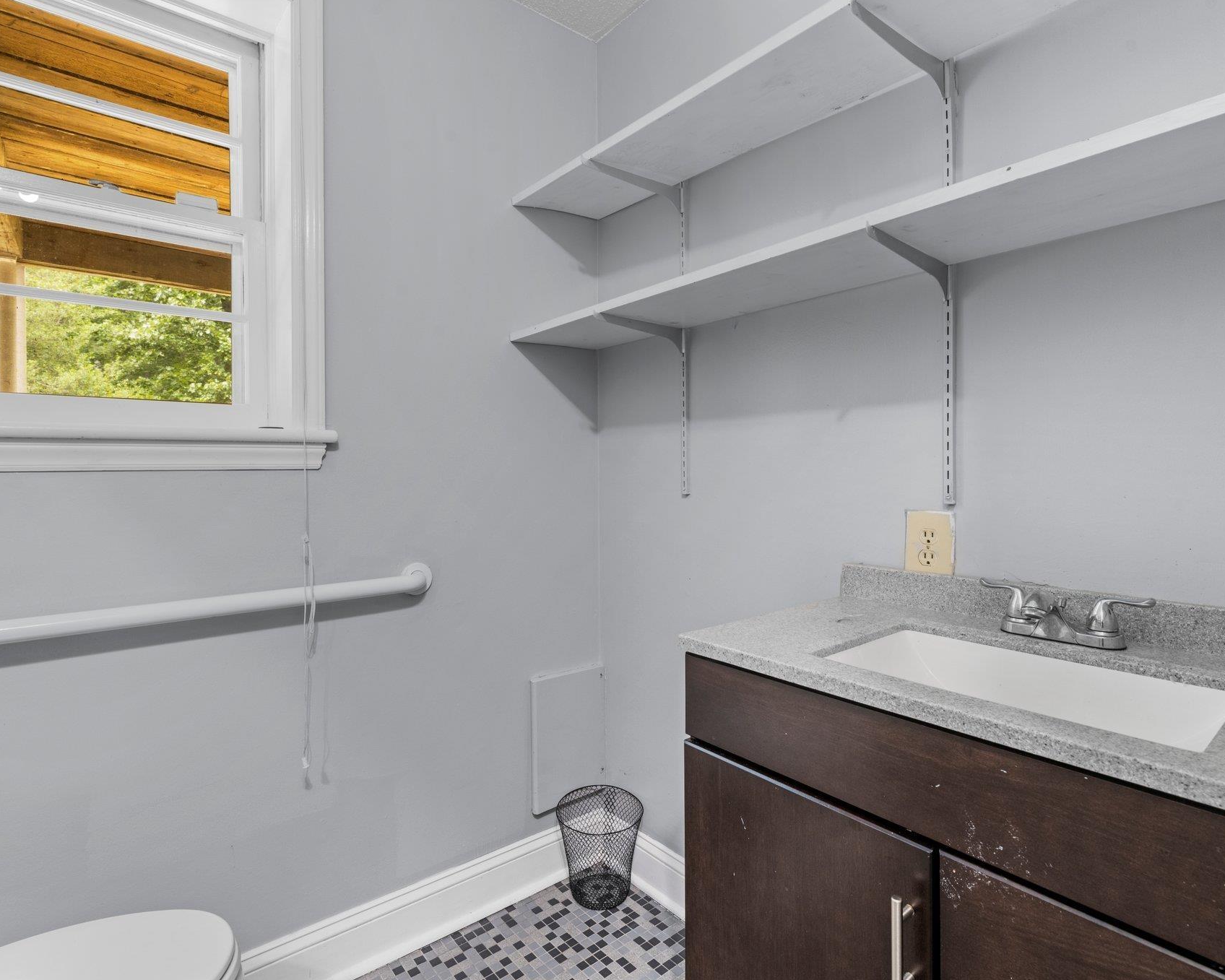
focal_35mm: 17
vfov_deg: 77.0
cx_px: 622
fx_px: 616
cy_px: 491
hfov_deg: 89.6
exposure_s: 1.3
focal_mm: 15
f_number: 7.1
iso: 400
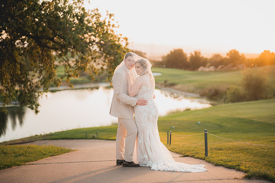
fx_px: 382
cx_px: 138
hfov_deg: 39.6
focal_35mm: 50
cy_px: 92
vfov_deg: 27.0
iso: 125
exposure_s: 1/320
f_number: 1.2
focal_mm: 50
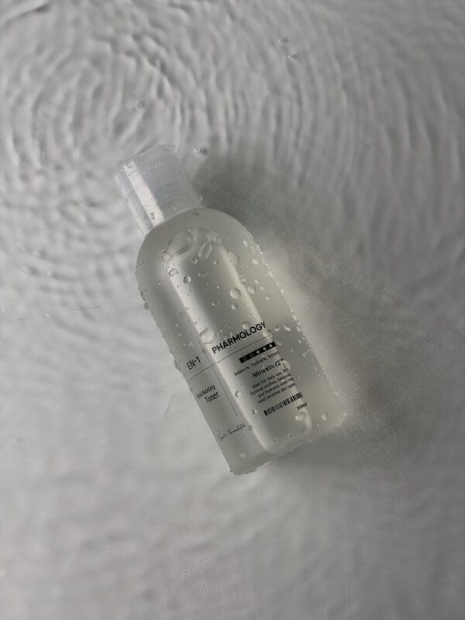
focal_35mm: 52
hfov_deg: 28.0
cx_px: 232
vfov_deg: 36.8
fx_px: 931
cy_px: 310
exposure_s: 1/641
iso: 32
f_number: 1.6
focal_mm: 5.96
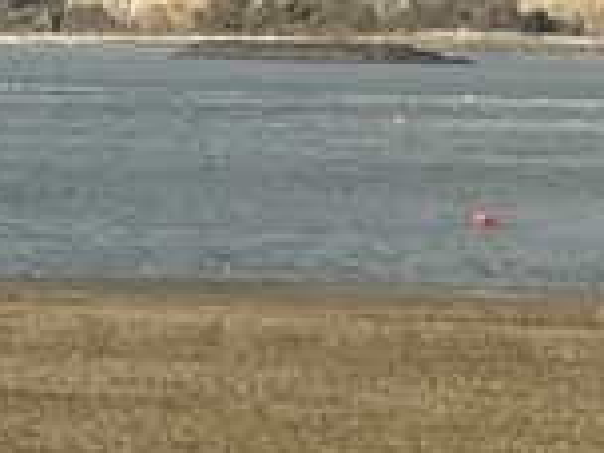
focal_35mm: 221
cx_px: -1073
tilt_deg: +15.2
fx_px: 3856
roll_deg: -2.1
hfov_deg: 8.0
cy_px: -950
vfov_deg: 6.2
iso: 25
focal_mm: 3.99
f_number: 1.8
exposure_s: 1/3690
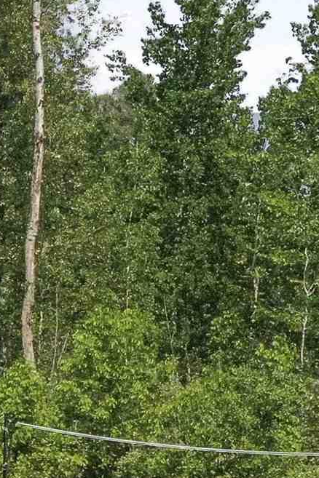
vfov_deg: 15.6
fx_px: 1741
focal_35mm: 131
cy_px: 347
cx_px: -90
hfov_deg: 10.3
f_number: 7.1
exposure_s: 1/800
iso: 800
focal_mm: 10.26
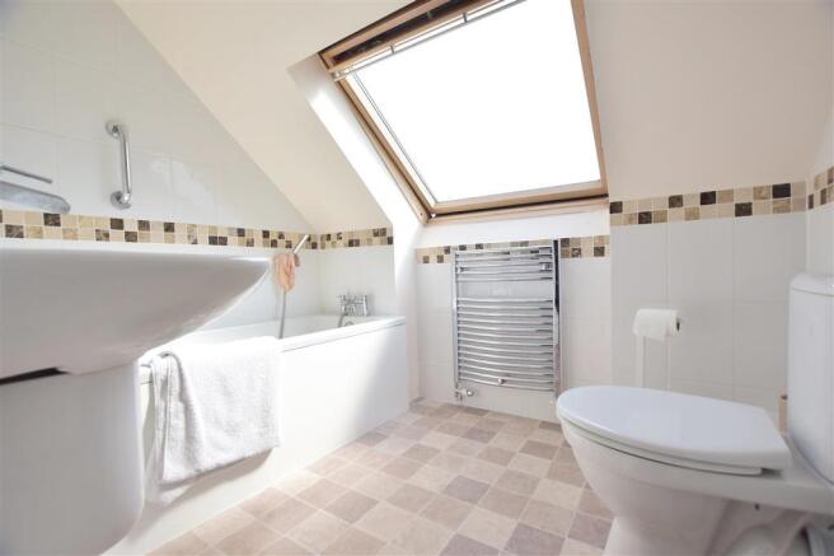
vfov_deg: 77.3
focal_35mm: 15
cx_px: 417
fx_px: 347
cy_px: 278
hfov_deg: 100.4
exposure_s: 1/640
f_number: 5
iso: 500
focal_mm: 10
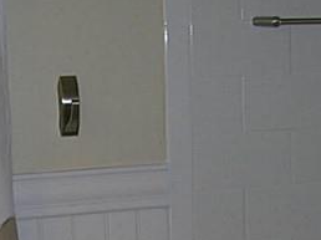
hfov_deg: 16.7
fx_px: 1093
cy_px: 269
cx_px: 192
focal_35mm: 118
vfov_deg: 12.3
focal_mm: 5.8
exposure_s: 1/60.1
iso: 50
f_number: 2.8
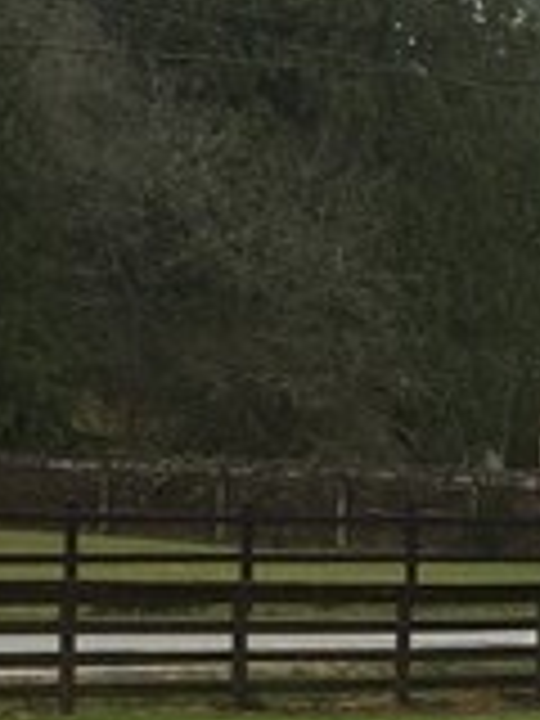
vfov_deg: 10.4
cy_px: 932
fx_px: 3869
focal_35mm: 186
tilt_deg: -6.9
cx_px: 792
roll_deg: -0.9
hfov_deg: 7.8
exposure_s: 1/482
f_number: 2.2
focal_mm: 4.15
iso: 32
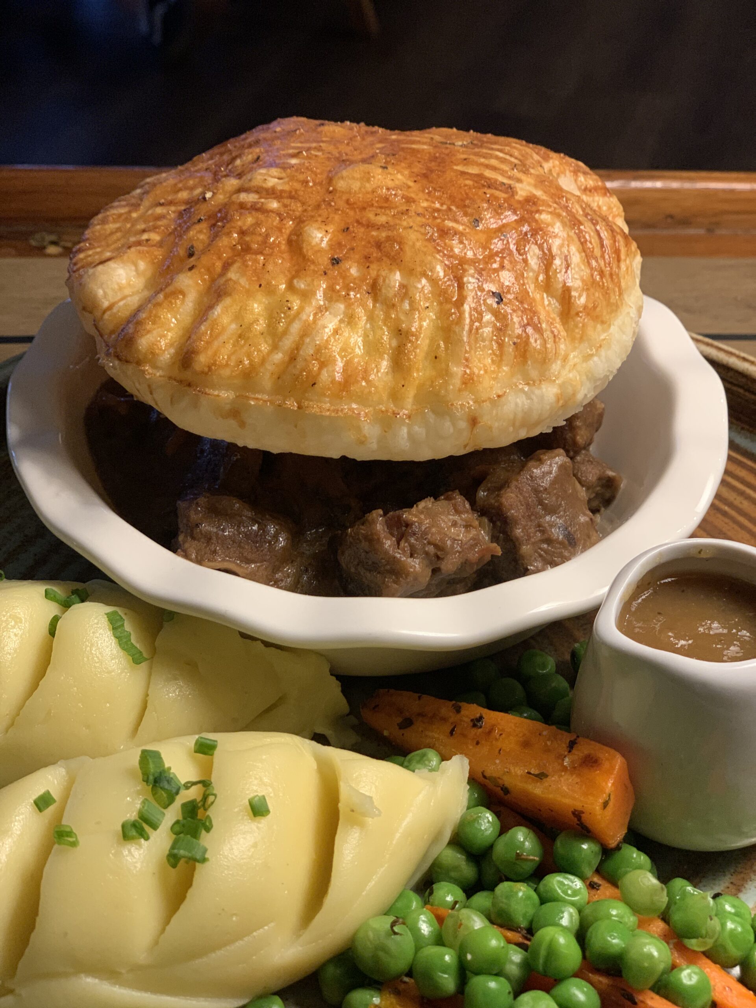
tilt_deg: -37.5
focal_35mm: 52
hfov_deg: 28.0
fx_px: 1514
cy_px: 504
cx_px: 378
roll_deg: -0.4
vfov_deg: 36.8
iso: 160
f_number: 2.4
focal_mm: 6
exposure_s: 1/50
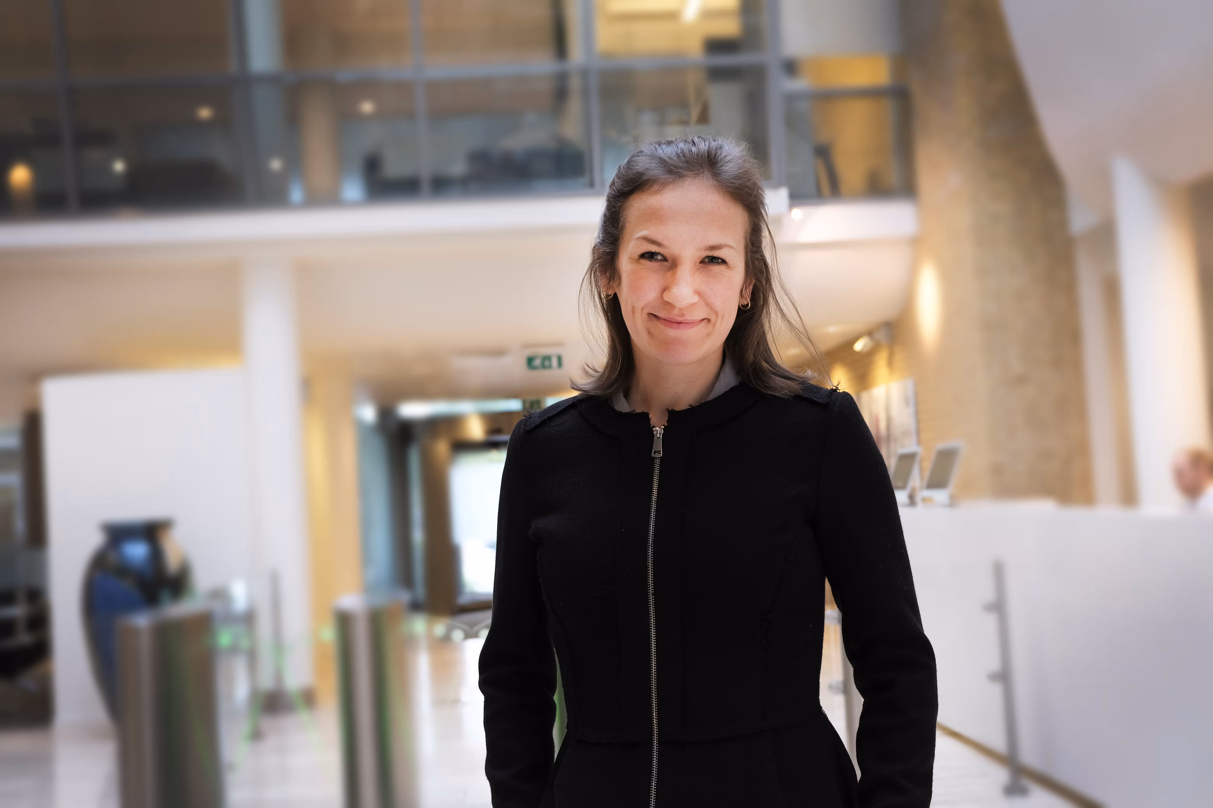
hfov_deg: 48.5
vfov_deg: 33.4
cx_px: 606
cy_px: 404
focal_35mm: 40
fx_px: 1348
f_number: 3.2
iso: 400
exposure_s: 1/40
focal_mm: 26.5
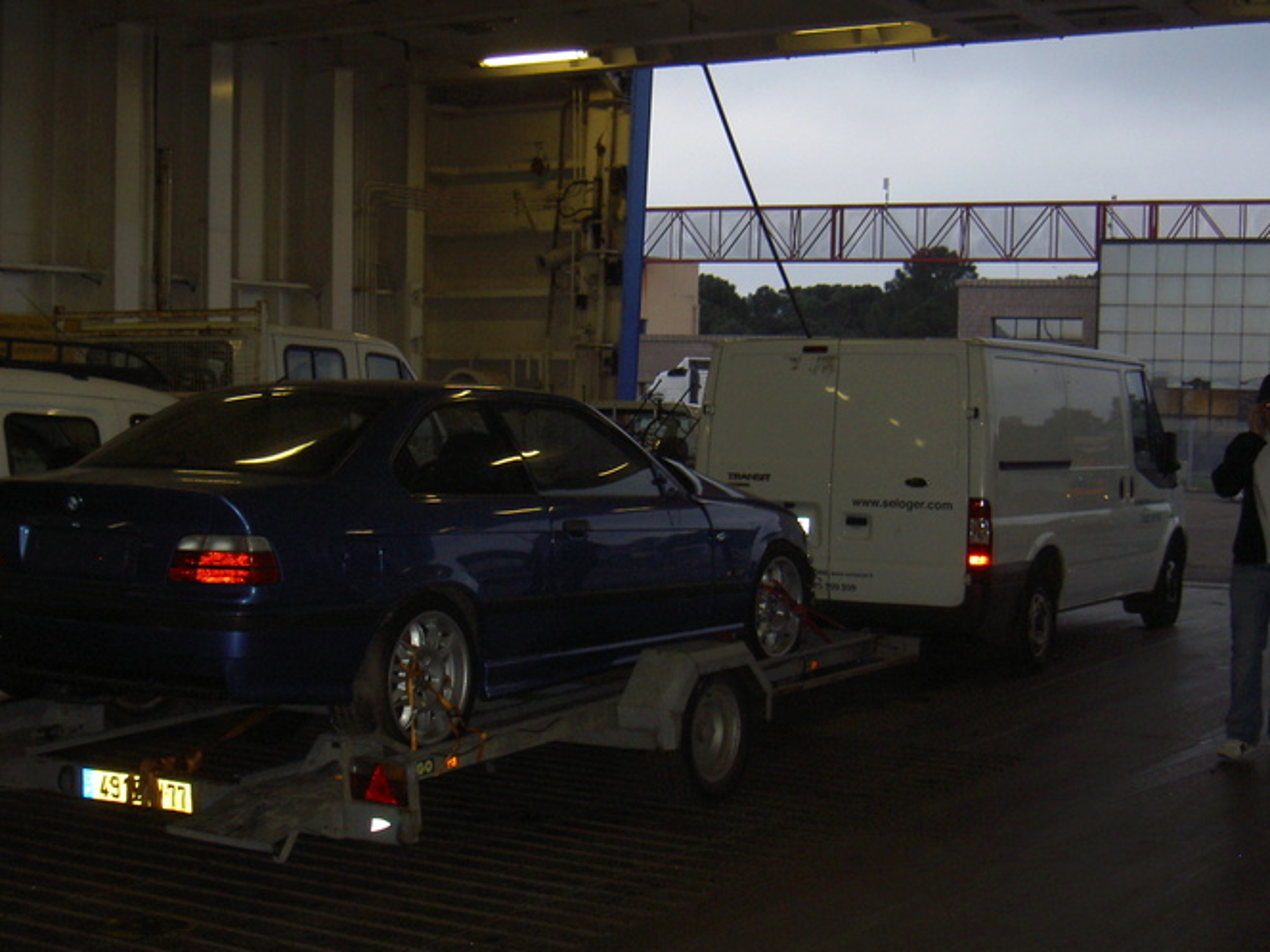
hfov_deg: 36.1
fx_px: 1944
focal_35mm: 53
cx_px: 560
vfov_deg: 27.5
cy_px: 514
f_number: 2.9
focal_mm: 9
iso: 200
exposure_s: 1/60
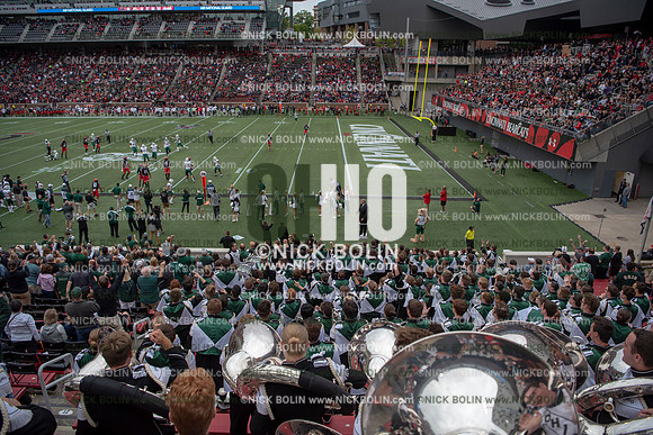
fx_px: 435
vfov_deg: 53.2
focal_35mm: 24
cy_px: 218
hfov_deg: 73.7
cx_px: 326
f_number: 3.5
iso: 250
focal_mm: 24
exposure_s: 1/1000
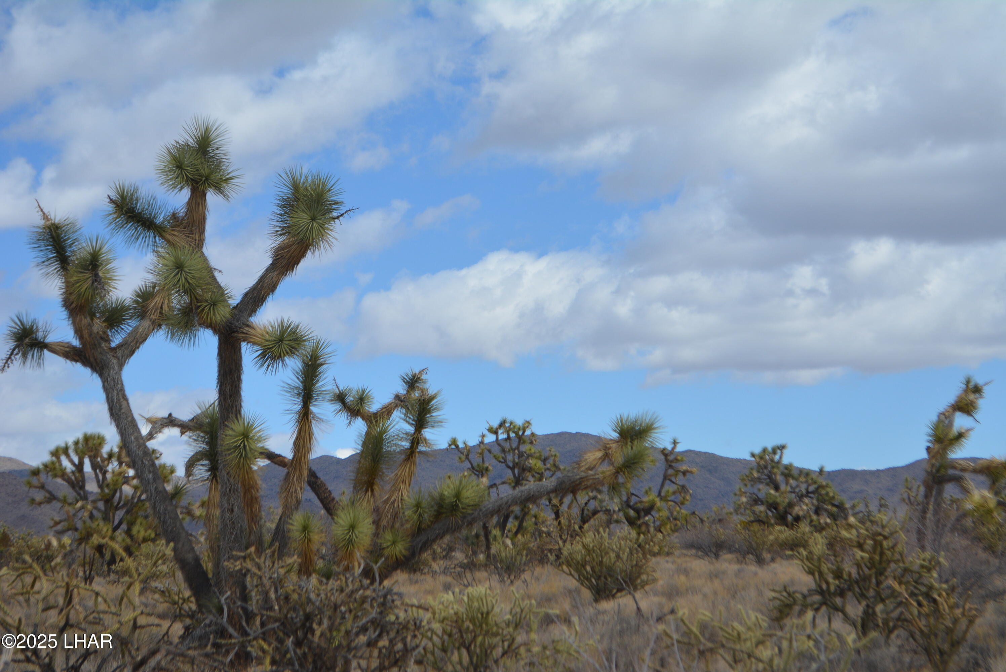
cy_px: 336
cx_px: 503
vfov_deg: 16.6
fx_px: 2307
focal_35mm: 82
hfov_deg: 24.6
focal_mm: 55
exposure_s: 1/2000
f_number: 7.1
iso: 400
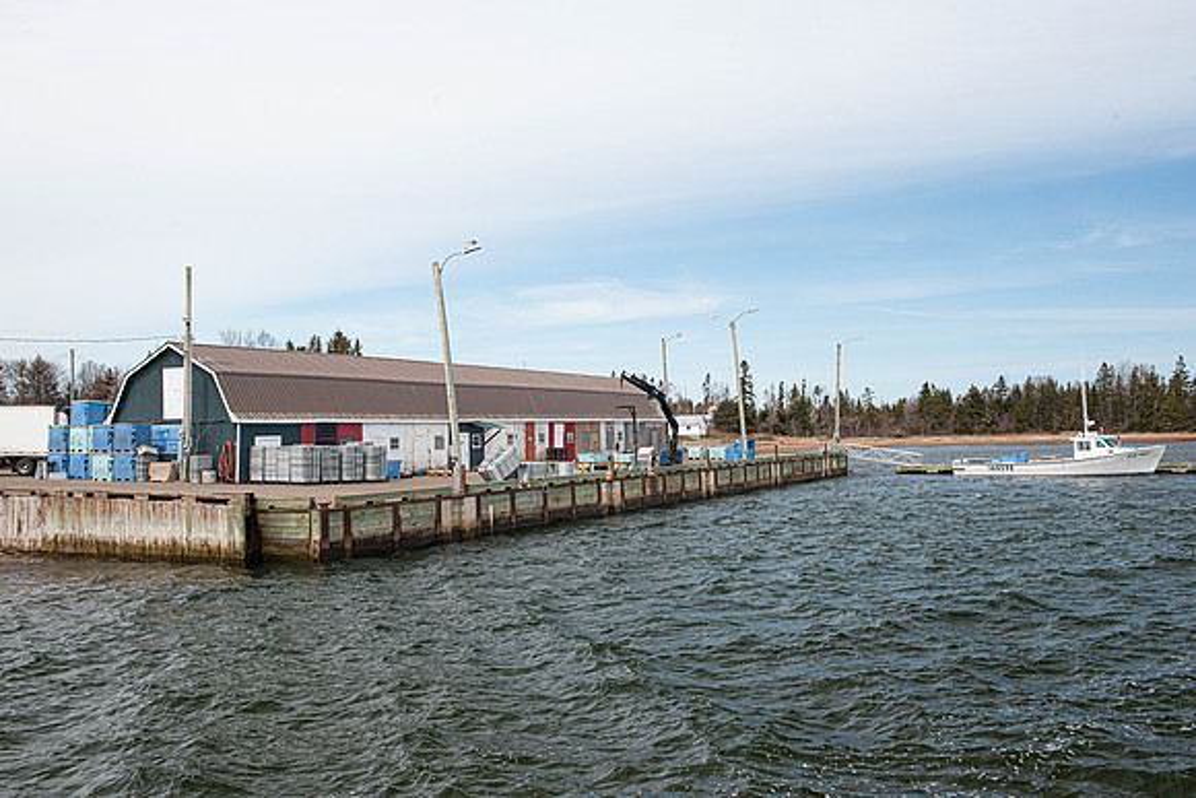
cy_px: 399
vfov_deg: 38.9
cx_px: 598
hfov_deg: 55.8
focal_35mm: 34
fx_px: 1130
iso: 400
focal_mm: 34
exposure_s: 1/500
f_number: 11
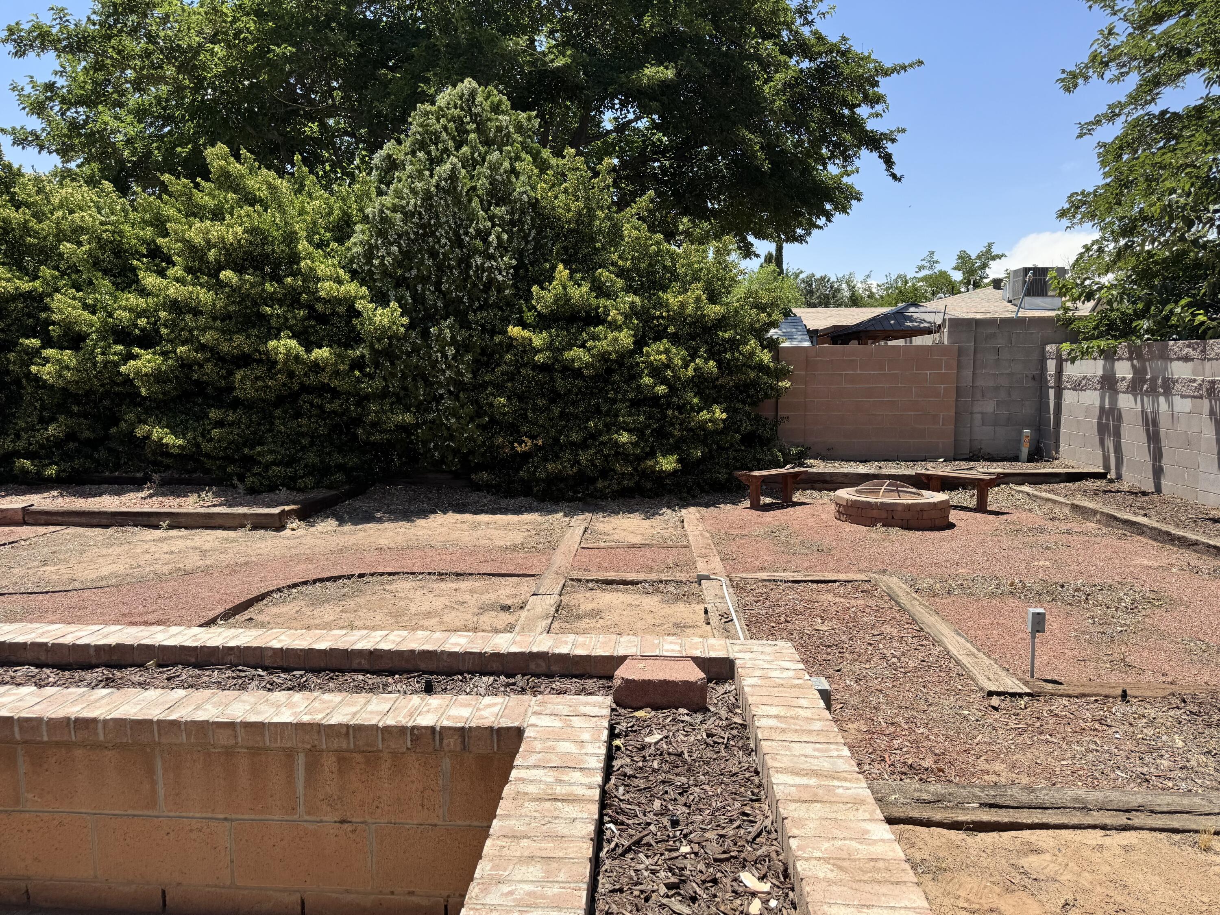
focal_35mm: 24
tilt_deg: -3.8
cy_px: 458
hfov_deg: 71.6
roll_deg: -0.8
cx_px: 610
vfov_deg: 56.8
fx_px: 846
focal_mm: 6.76
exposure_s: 1/4049
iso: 80
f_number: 1.78
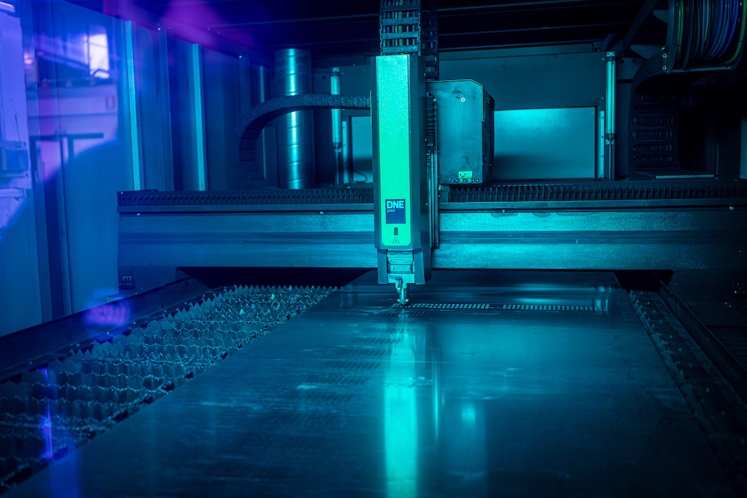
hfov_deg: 54.4
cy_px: 249
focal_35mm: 35
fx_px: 726
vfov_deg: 37.9
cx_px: 374
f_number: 2.5
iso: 1600
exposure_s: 1/125
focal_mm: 35
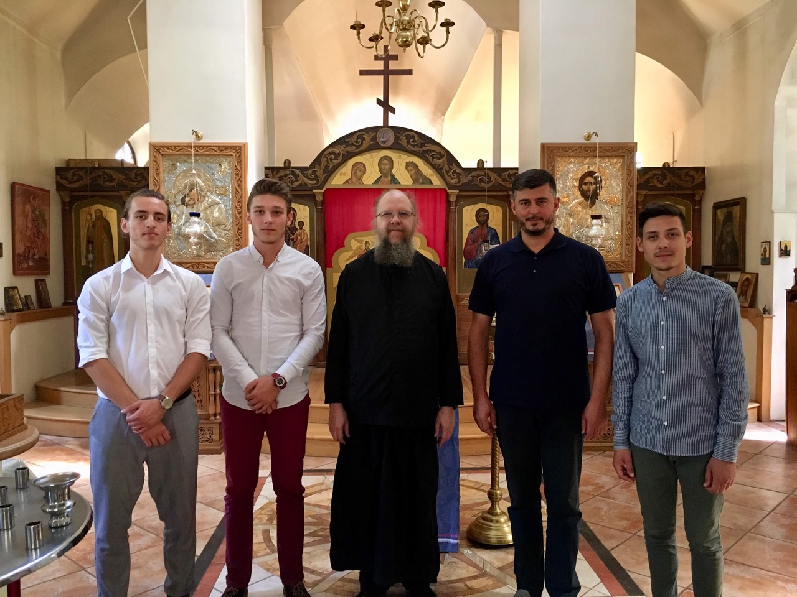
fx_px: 668
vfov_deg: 48.2
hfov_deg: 61.7
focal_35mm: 29
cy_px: 298
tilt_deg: -2.5
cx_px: 398
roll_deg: -0.6
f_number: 2.2
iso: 200
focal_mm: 4.15
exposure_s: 1/15
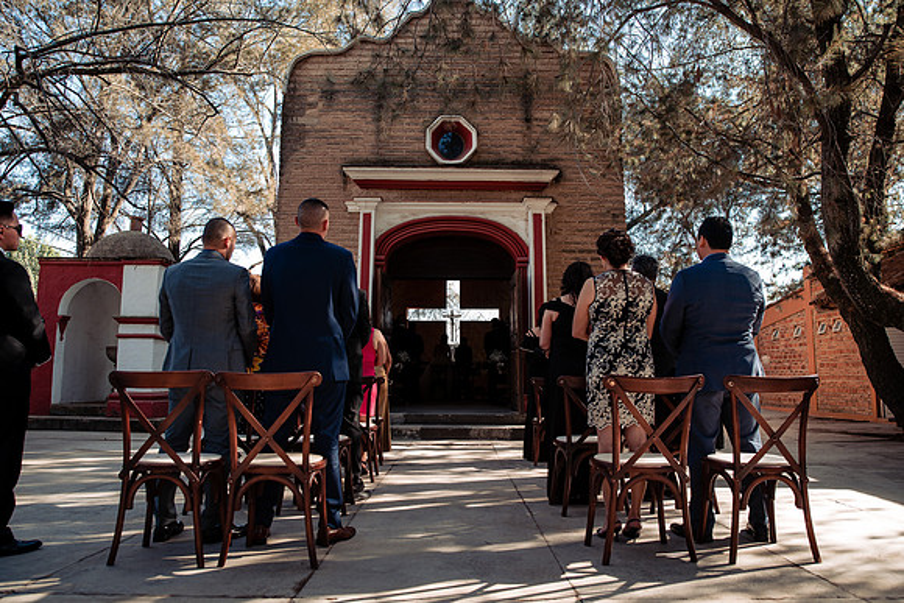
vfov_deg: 53.2
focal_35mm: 24
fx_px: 603
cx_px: 452
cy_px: 302
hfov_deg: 73.7
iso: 100
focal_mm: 24
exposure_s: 1/160
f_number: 4
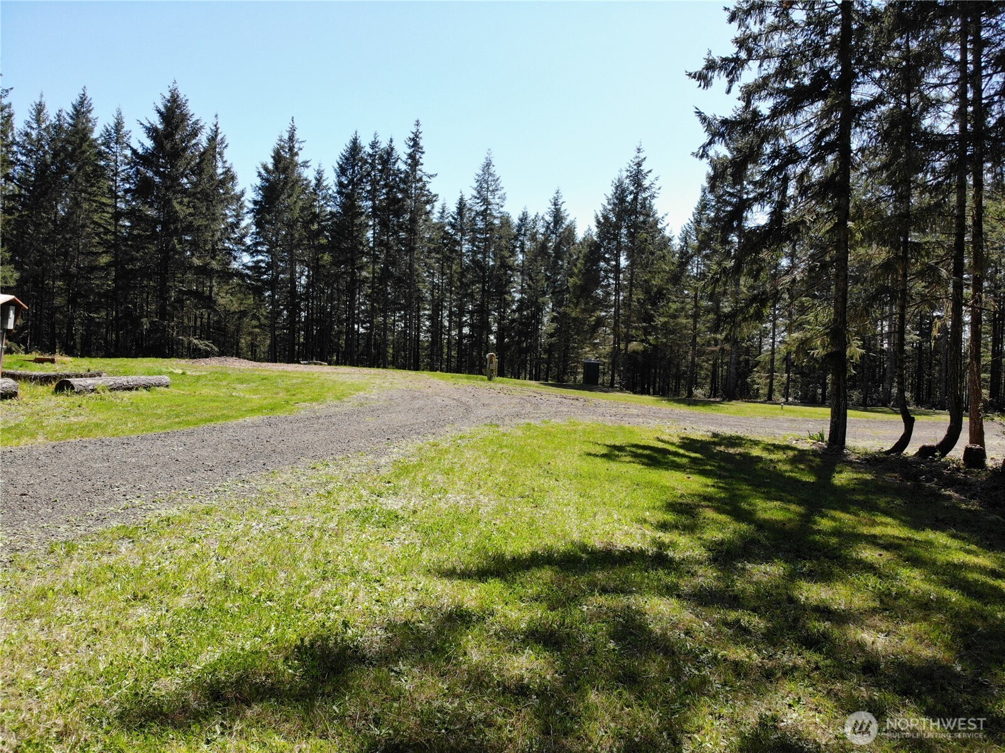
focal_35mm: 24
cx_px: 502
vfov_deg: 56.8
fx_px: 697
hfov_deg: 71.6
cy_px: 376
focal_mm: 4.5
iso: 100
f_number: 2.8
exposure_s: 1/564
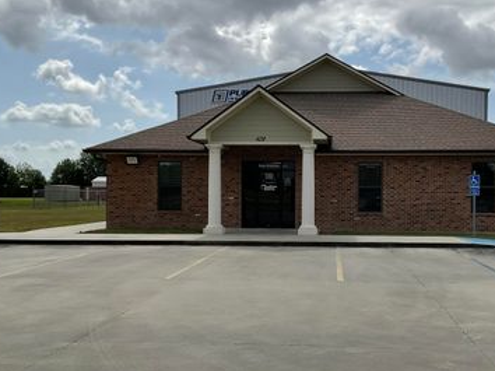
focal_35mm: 41
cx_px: 306
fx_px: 586
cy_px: 192
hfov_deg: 45.5
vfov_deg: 35.1
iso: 16
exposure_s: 1/4405
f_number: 1.8
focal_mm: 3
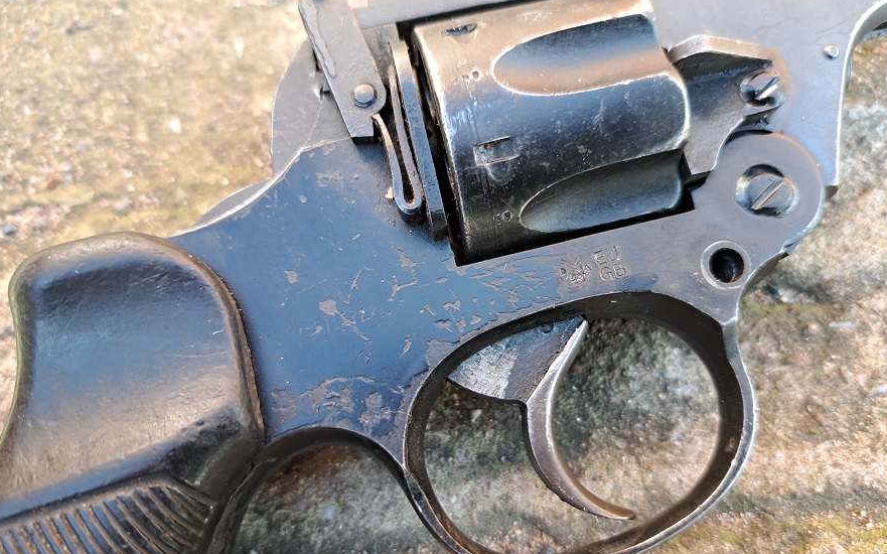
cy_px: 319
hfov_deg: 70.4
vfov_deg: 47.4
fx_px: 628
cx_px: 447
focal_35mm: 26
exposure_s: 1/50
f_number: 1.8
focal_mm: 5.23
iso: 64
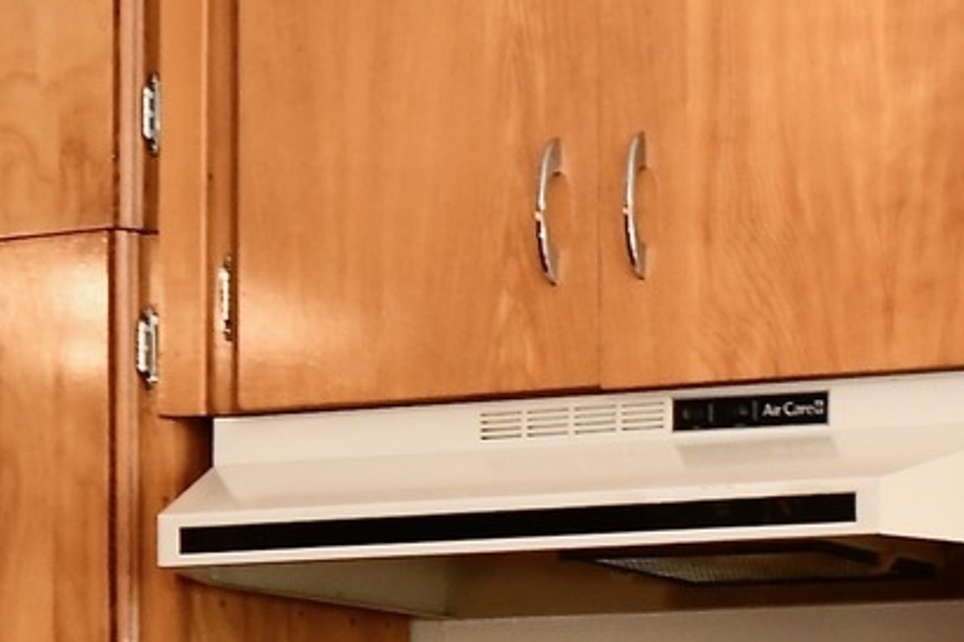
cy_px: 955
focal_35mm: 105
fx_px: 2810
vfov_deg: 12.4
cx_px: 1300
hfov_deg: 18.0
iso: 640
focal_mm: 14
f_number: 6.3
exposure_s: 1/80
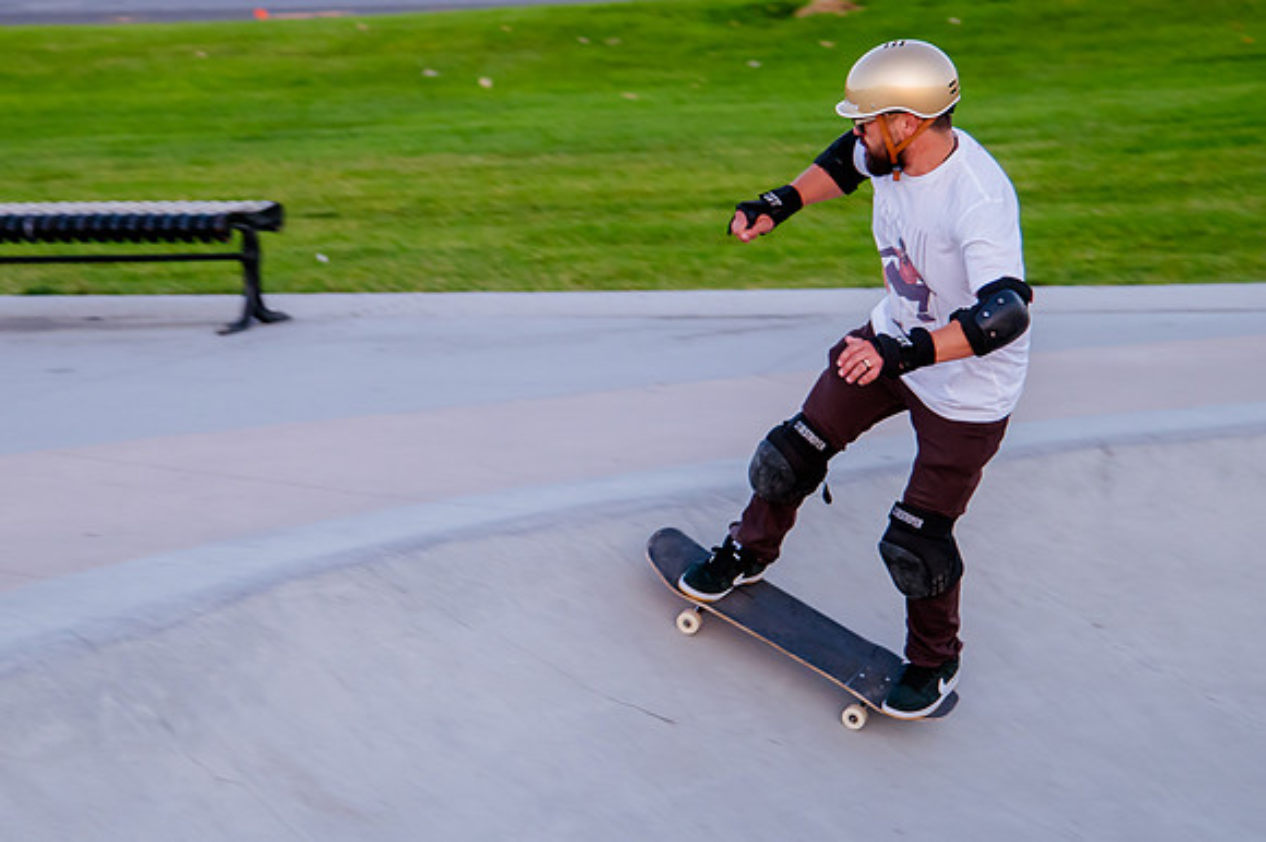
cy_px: 407
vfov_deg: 11.1
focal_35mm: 123
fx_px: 4340
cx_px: 511
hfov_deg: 16.6
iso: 1250
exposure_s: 1/250
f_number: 4
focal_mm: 75
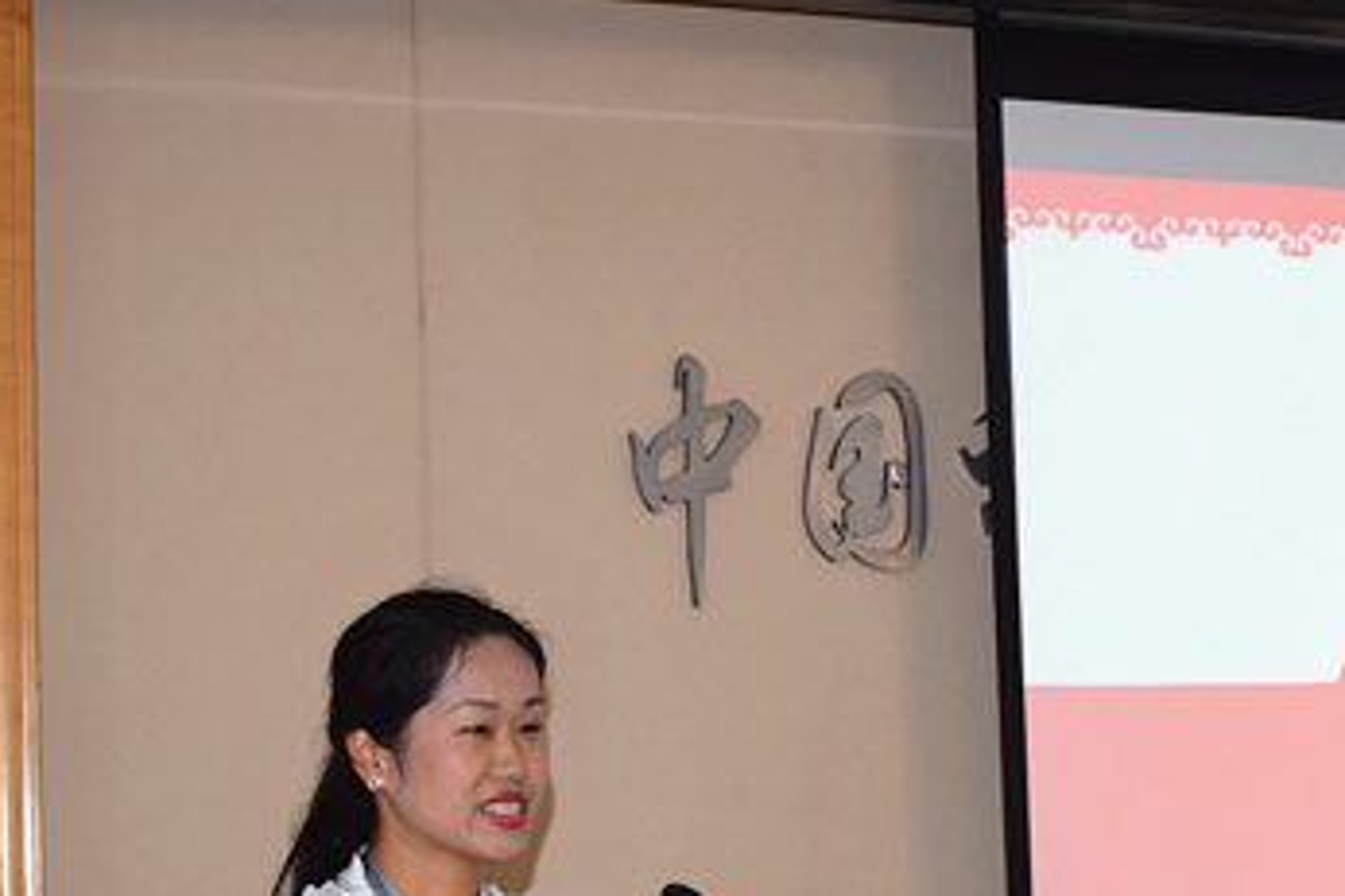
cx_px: 1066
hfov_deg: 24.1
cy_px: 723
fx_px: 3099
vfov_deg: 16.3
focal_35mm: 83
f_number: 5.6
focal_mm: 24
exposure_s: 1/100
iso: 800
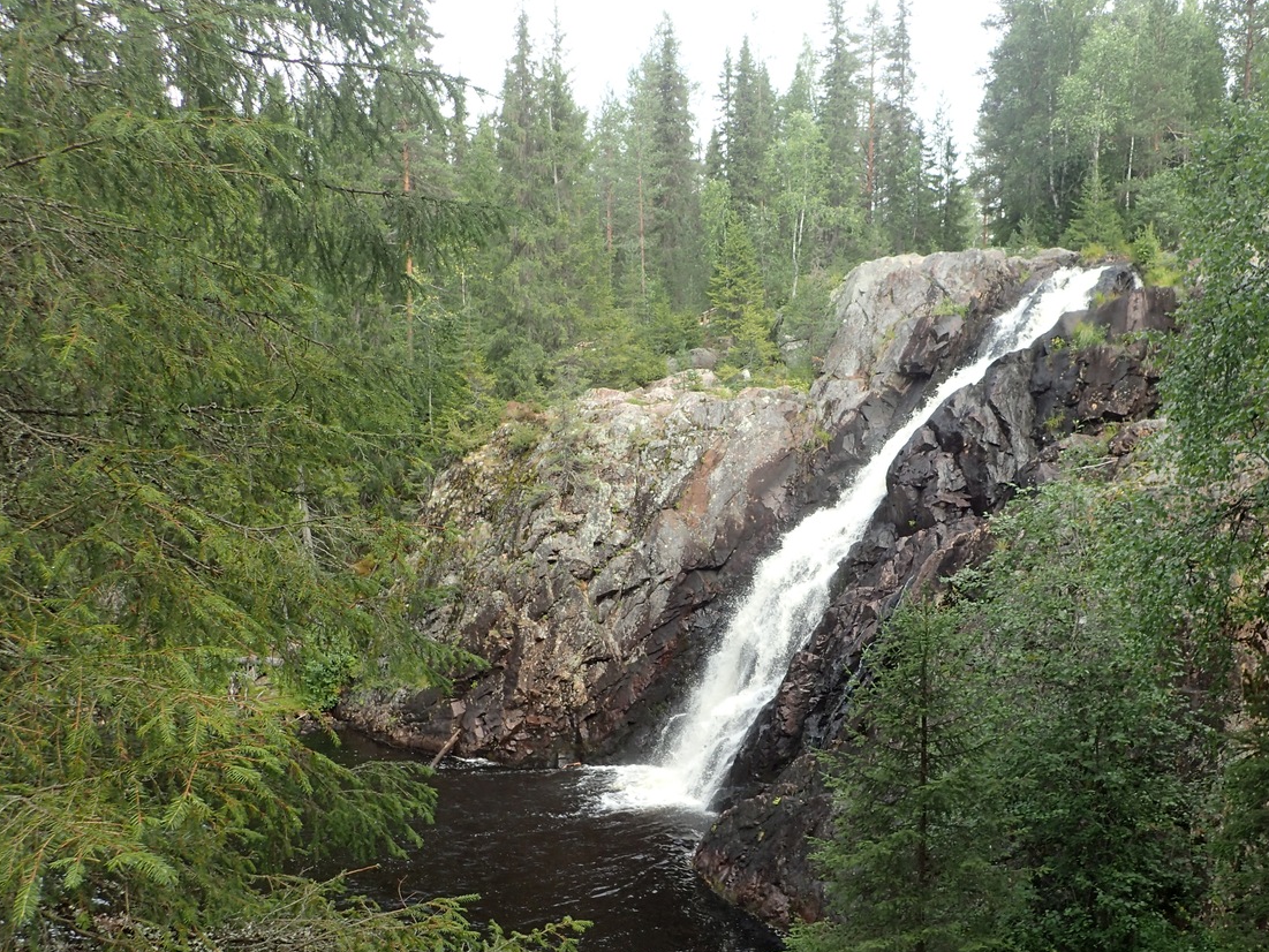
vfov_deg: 45.2
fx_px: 1137
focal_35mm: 31
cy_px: 579
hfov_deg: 57.8
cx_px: 777
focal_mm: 4.5
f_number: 2.8
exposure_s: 1/200
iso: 100
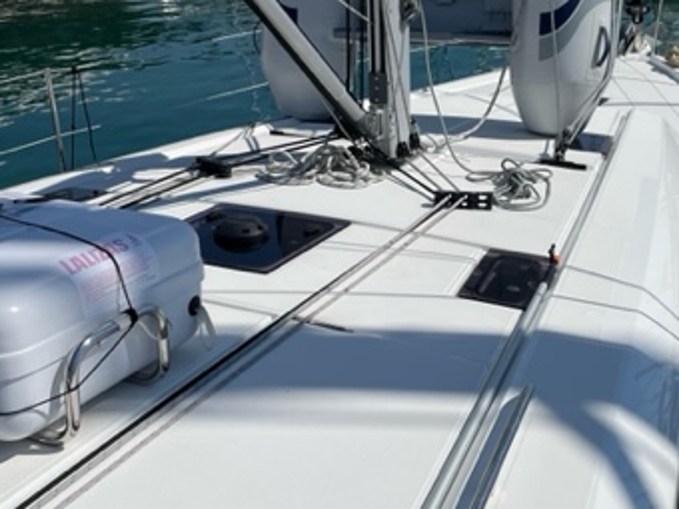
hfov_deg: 38.5
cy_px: 222
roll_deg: -0.5
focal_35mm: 49
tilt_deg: -18.7
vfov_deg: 29.6
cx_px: 449
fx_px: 961
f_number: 1.6
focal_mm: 4.2
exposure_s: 1/11905
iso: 32
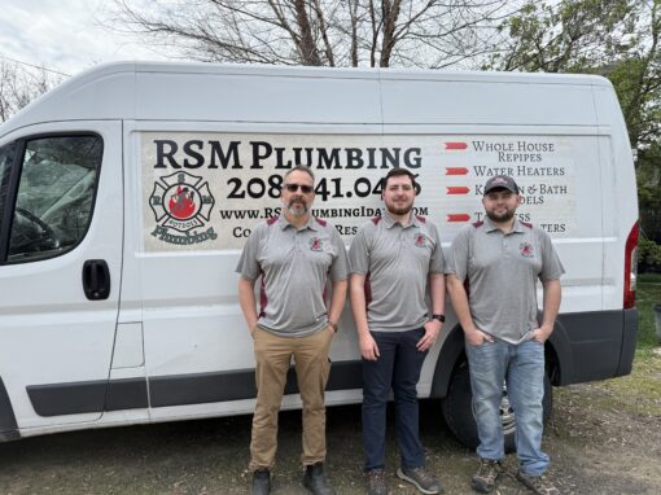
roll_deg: +0.6
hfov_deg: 71.6
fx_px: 458
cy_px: 248
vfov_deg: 56.8
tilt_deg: -2.6
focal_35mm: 24
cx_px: 330
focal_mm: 6.76
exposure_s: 1/3145
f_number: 1.78
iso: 80
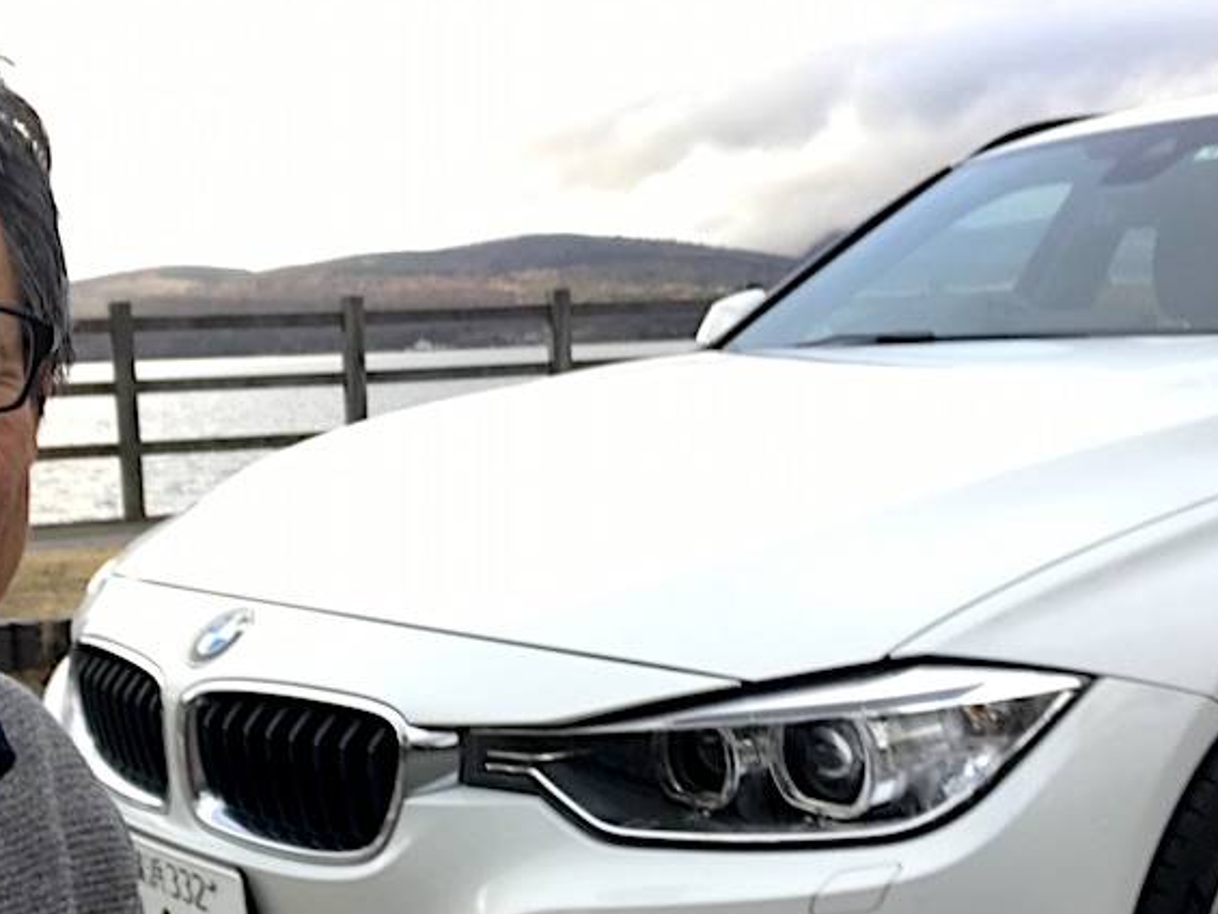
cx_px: 560
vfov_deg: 28.5
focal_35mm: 51
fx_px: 1795
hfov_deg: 37.5
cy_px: 560
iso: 25
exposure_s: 1/60
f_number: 2.2
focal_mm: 2.87
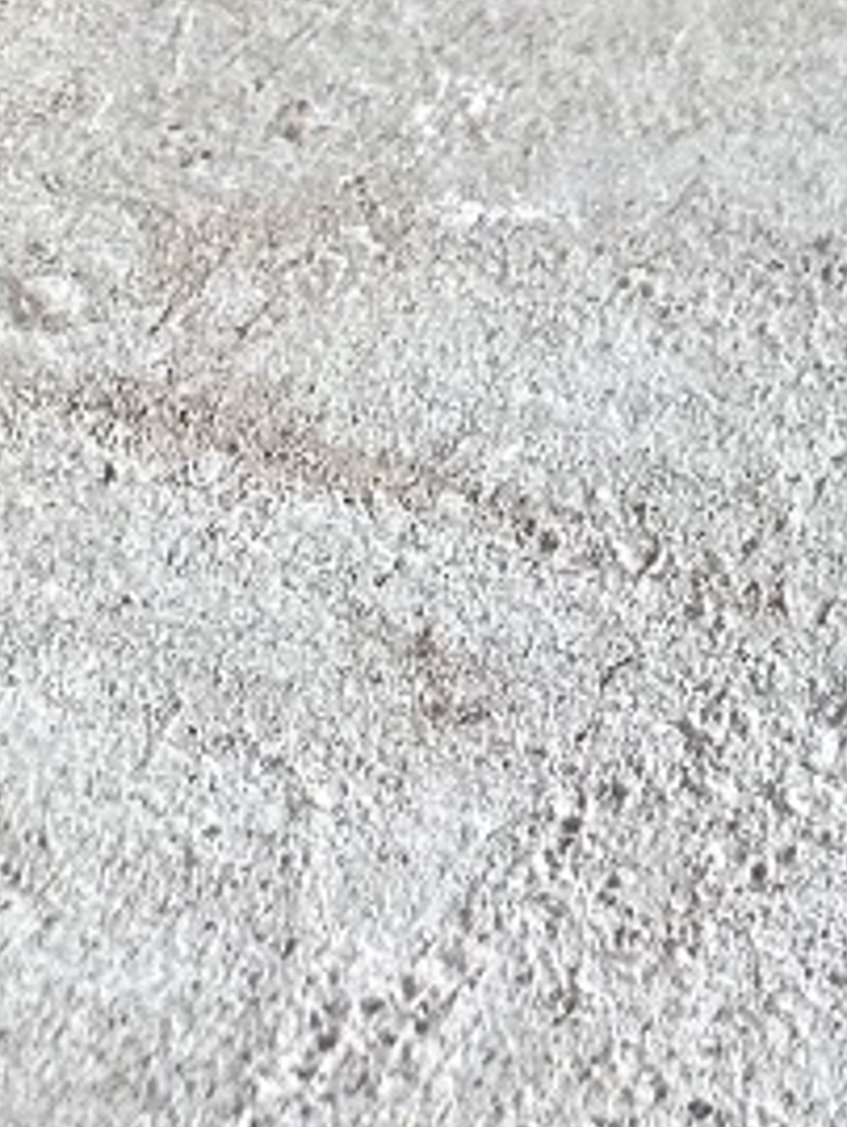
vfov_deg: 14.7
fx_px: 3488
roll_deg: -0.6
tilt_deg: -21.7
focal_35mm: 107
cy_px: -1198
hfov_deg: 11.9
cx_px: 1862
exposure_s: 1/121
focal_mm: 6.86
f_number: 1.78
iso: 125
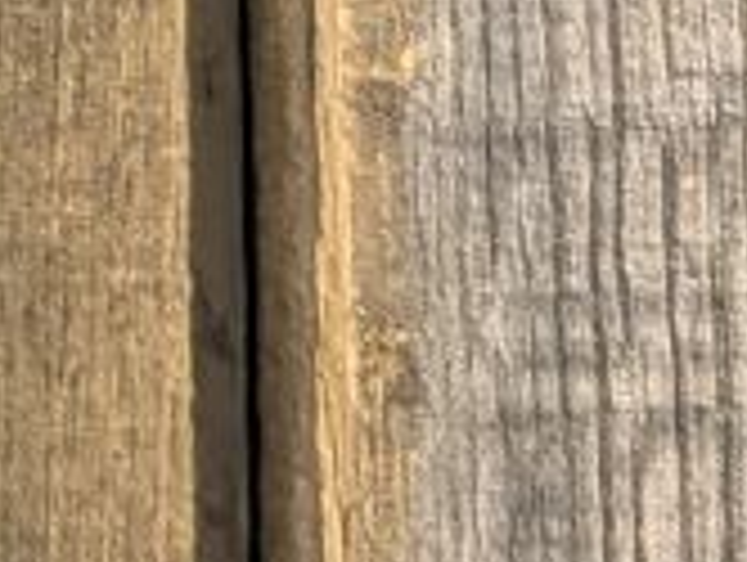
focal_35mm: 188
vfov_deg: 7.6
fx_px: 4063
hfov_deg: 9.6
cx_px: -898
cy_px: -584
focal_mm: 6.9
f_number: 1.68
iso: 355
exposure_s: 1/30
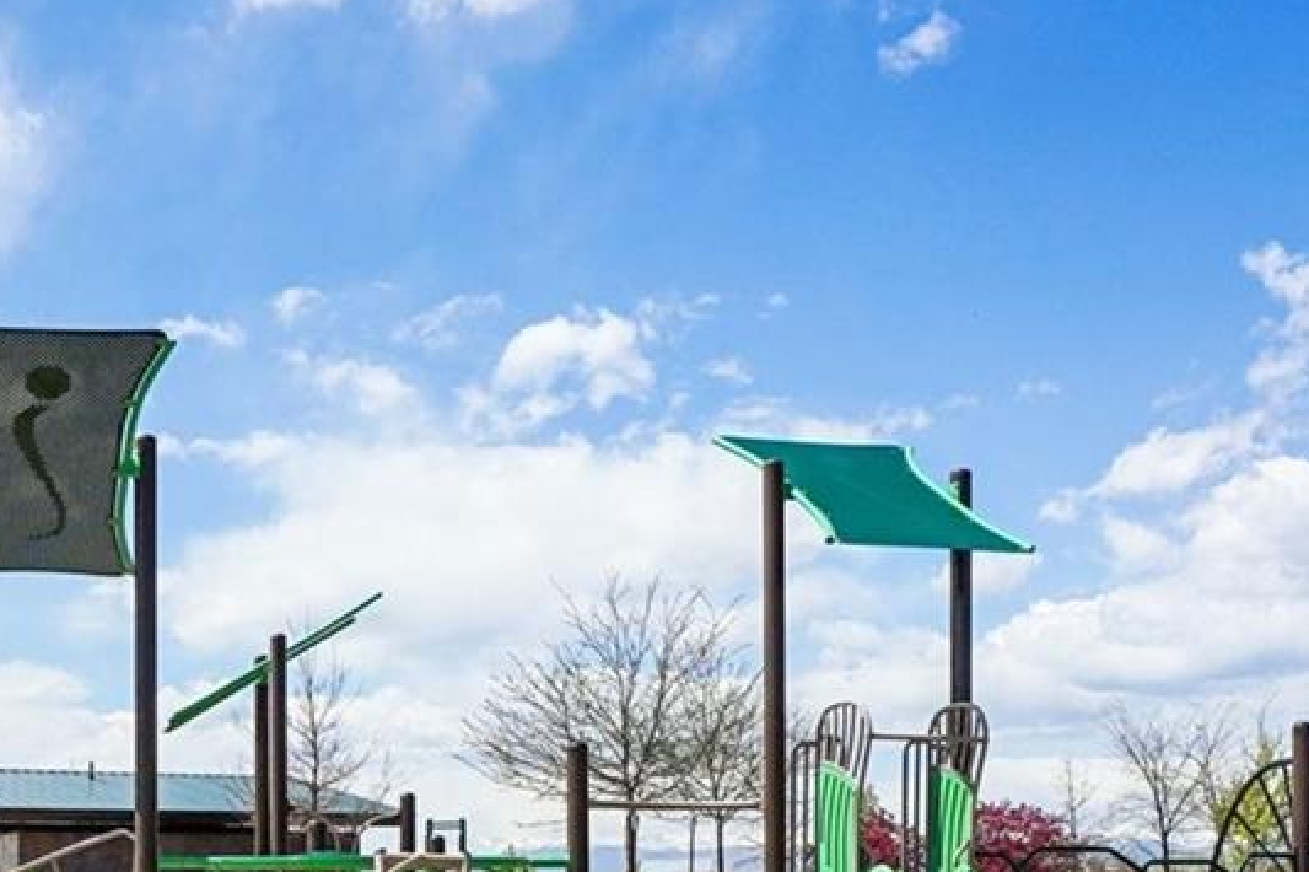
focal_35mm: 48
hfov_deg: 39.8
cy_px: 931
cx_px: 302
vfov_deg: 26.1
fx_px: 1745
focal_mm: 11
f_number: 8
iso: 100
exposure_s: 1/640
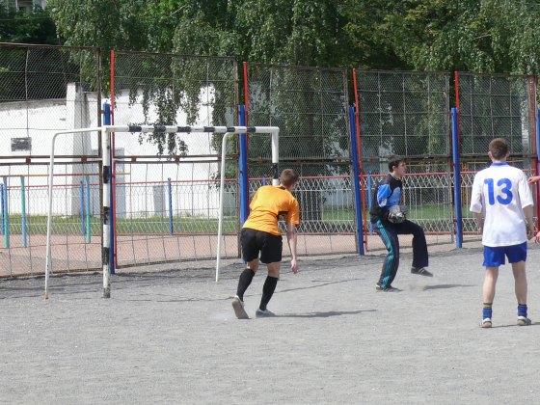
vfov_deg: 13.2
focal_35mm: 112
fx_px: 1747
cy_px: 202
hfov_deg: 17.6
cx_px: 270
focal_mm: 14.1
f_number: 5.6
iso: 100
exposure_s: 1/400
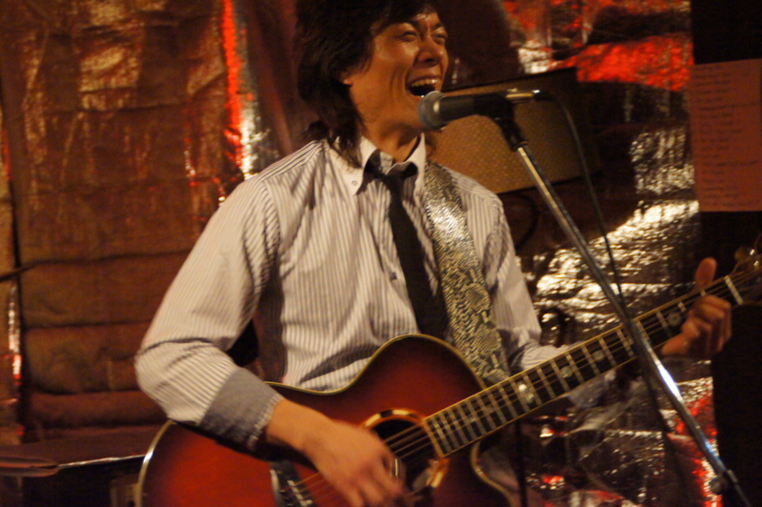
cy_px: 254
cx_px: 381
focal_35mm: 128
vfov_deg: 10.7
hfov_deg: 16.1
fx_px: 2696
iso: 6400
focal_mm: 85
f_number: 5.6
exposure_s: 1/40
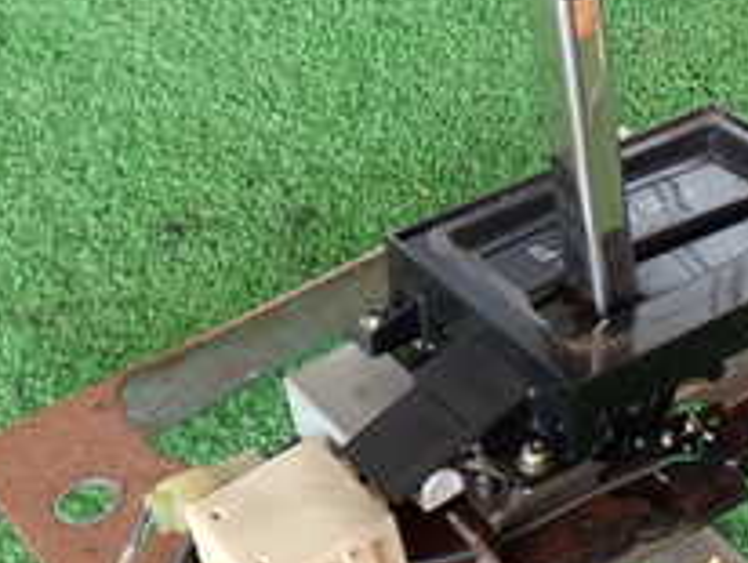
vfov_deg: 15.9
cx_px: 519
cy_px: 149
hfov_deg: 21.0
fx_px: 2012
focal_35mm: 93
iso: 200
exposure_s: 1/60
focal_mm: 5.79
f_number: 2.4
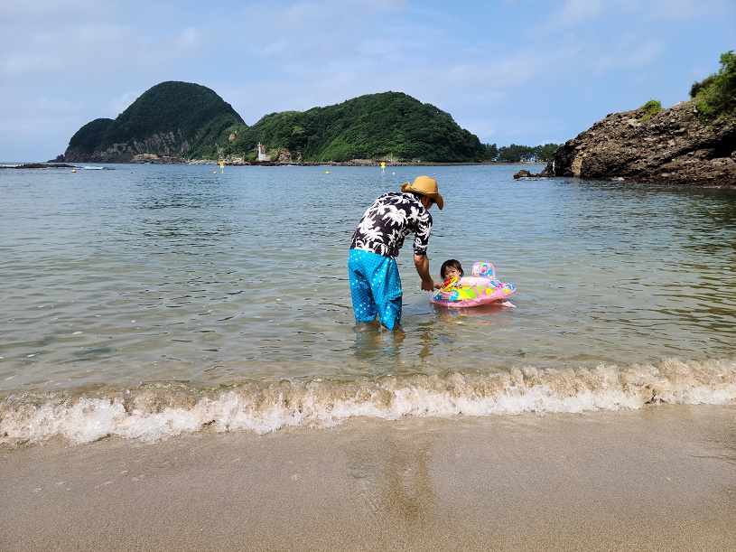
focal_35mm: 28
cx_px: 368
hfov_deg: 63.5
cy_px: 276
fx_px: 595
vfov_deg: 49.7
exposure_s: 1/799
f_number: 2
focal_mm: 5.9
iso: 25
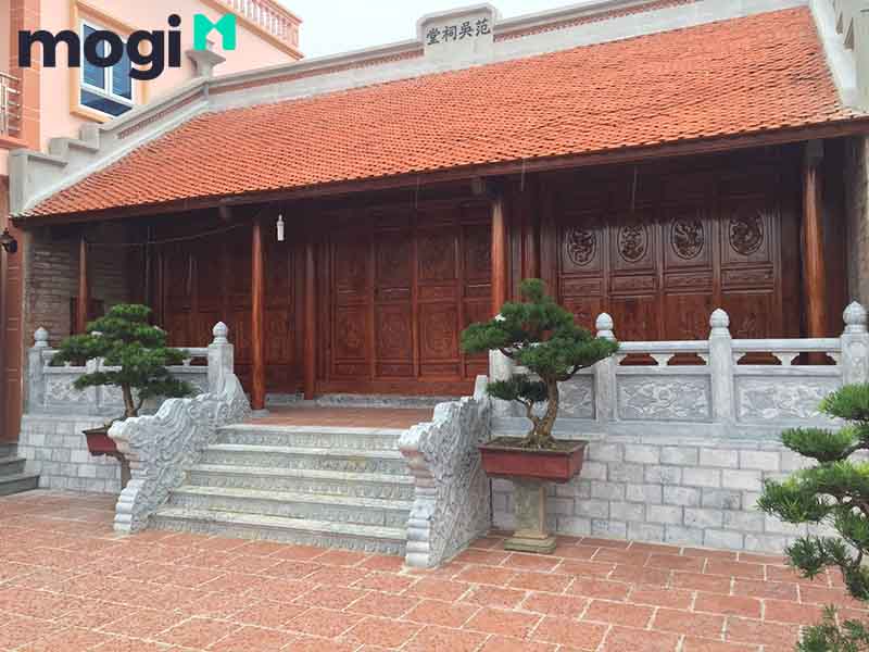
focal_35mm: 29
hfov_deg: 61.7
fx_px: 728
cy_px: 326
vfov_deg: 48.2
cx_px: 434
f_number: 2.2
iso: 32
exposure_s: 1/168
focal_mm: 4.15
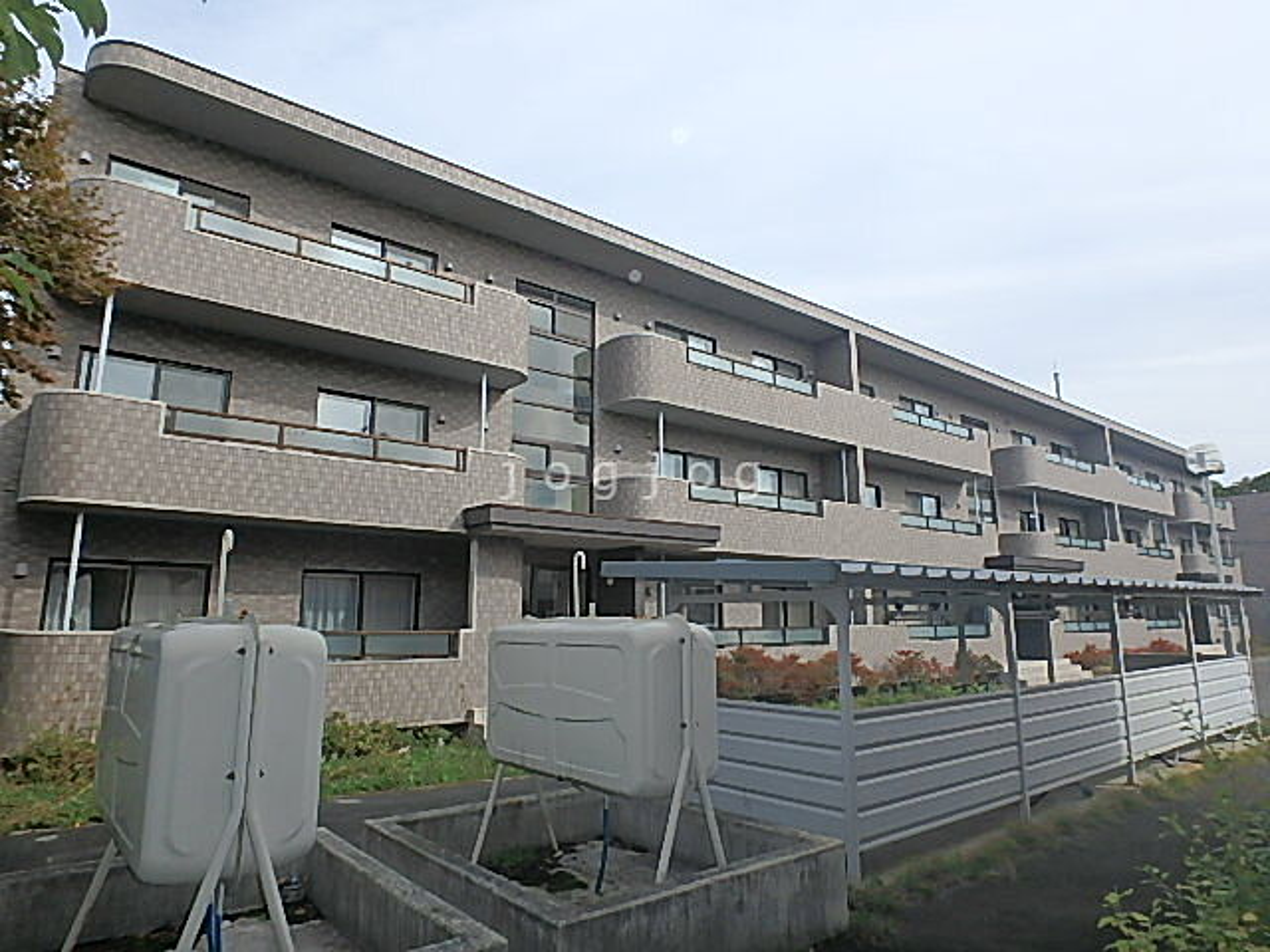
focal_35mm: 21
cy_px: 476
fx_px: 770
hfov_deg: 79.0
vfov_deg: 63.4
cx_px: 635
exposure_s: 1/1250
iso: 125
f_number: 3.5
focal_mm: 3.7
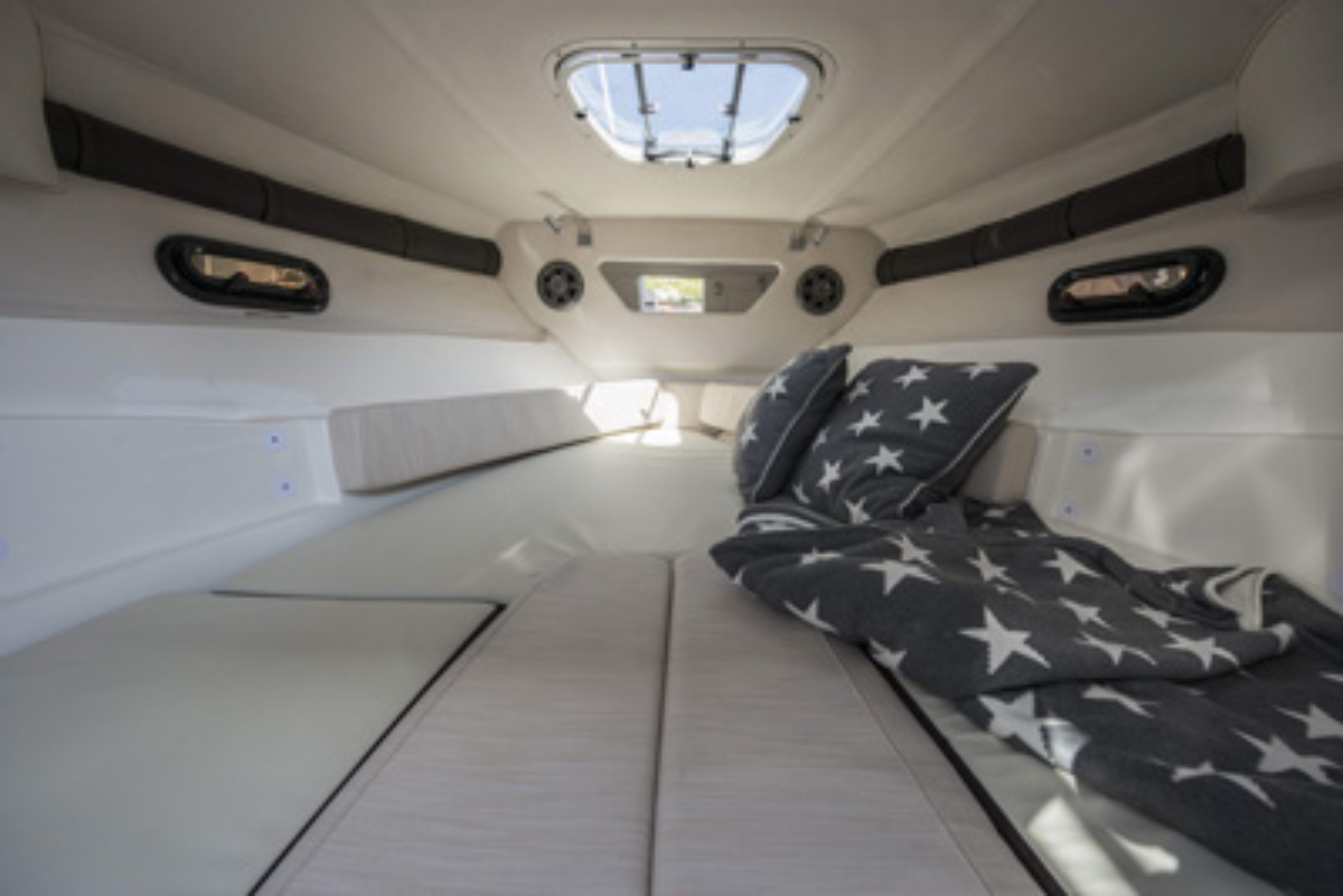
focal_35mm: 14
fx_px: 522
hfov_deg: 104.2
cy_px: 448
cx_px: 672
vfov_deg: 81.3
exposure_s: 1/160
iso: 400
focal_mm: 14
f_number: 7.1
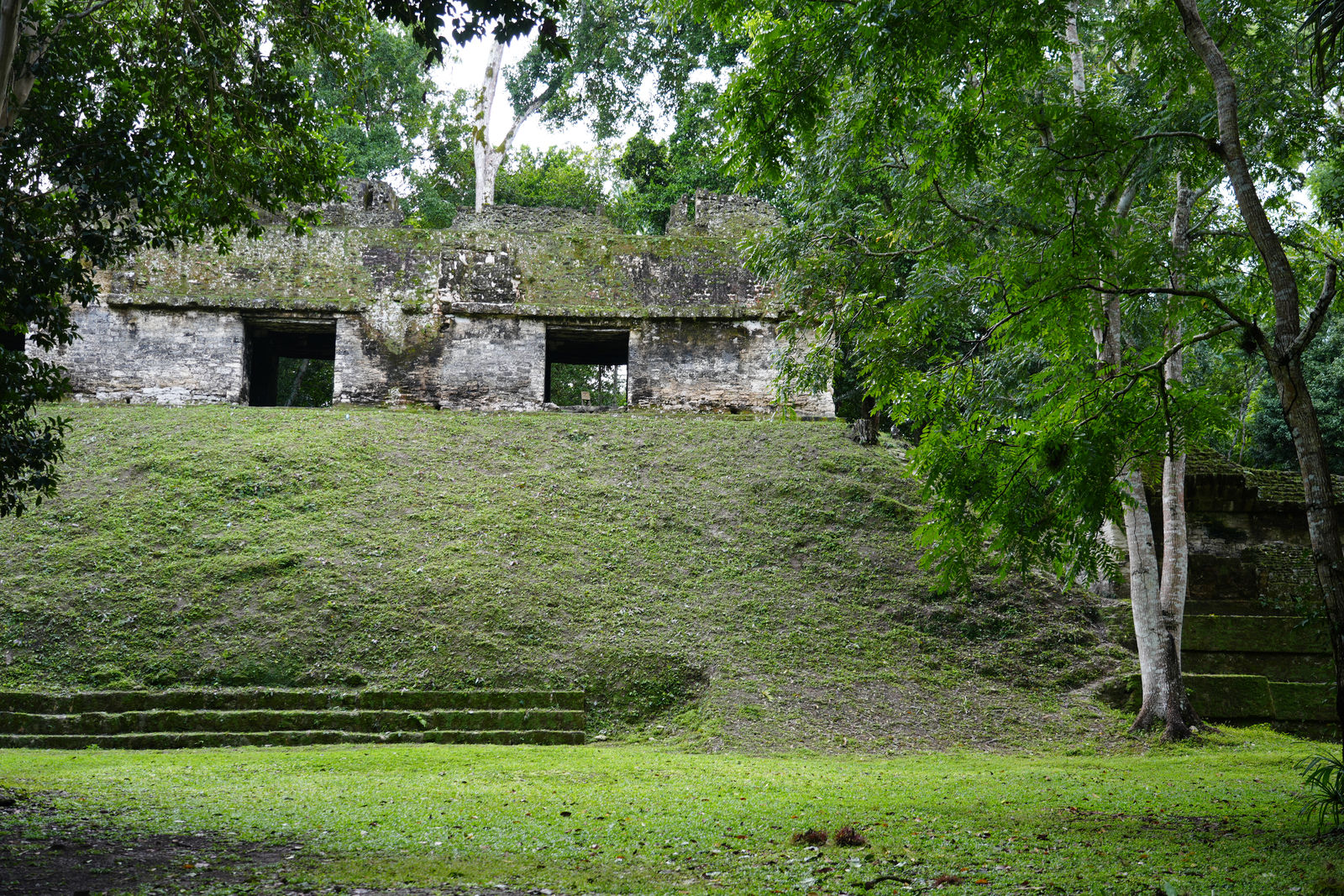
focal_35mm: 39
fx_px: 1456
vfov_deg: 34.2
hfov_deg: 49.5
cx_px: 672
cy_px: 448
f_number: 4
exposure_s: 1/80
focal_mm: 39
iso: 100
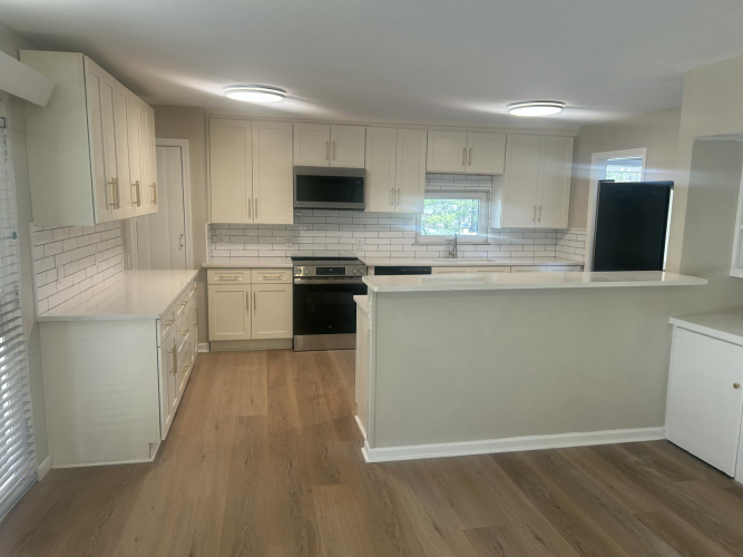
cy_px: 278
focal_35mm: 26
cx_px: 372
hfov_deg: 67.3
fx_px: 558
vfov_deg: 53.0
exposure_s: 1/120
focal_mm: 5.7
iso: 40
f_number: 1.5
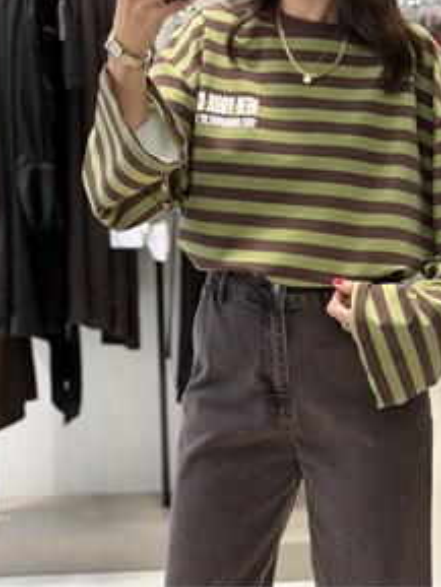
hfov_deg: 19.9
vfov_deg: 25.9
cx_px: 253
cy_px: 136
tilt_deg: -17.8
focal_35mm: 74
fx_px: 1256
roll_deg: +0.7
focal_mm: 6.76
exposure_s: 1/100
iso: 80
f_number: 1.78
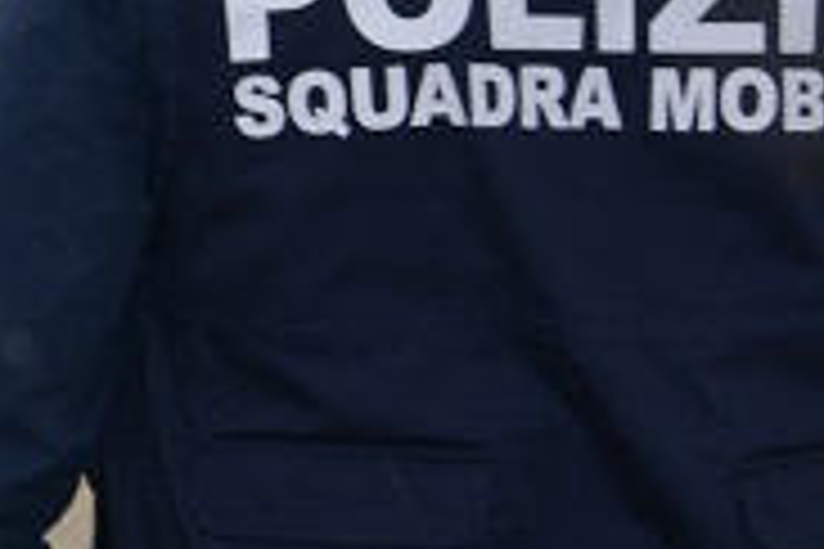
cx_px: -833
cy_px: -4
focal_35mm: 220
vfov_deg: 6.2
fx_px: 5035
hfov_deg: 8.8
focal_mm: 28
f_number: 5
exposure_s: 1/200
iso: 100
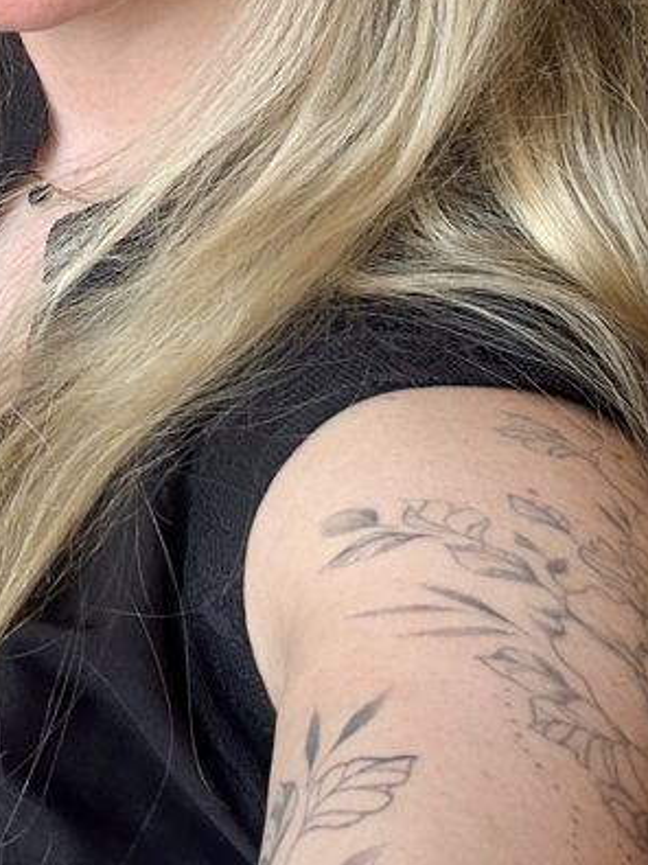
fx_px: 2023
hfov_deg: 17.6
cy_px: 88
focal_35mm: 81
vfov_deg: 23.5
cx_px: -46
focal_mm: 2.69
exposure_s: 1/121
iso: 50
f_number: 1.9
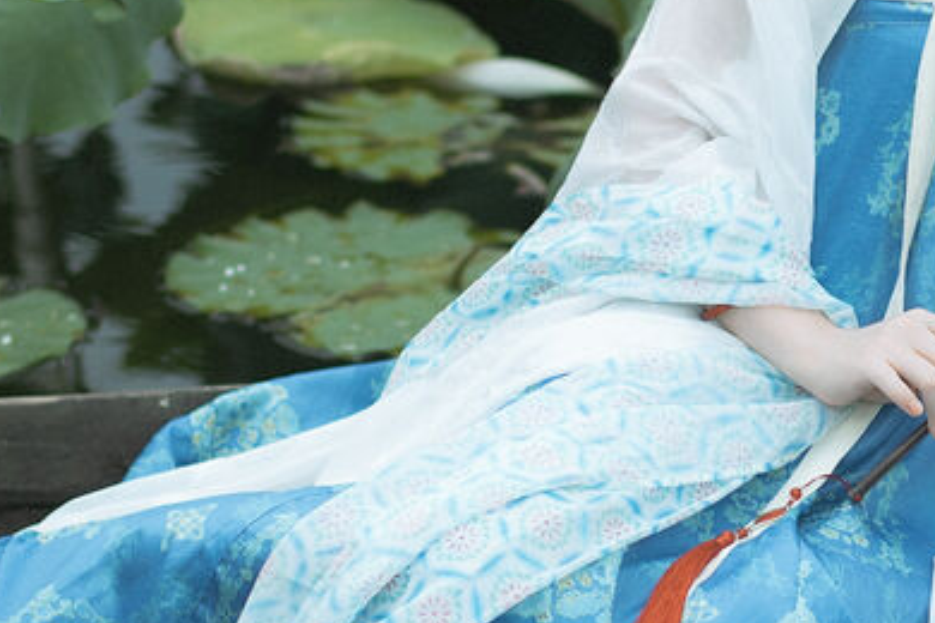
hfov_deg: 5.3
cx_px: 736
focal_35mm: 392
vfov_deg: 3.5
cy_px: 472
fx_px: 10180
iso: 100
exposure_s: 1/1250
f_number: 2
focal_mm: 85
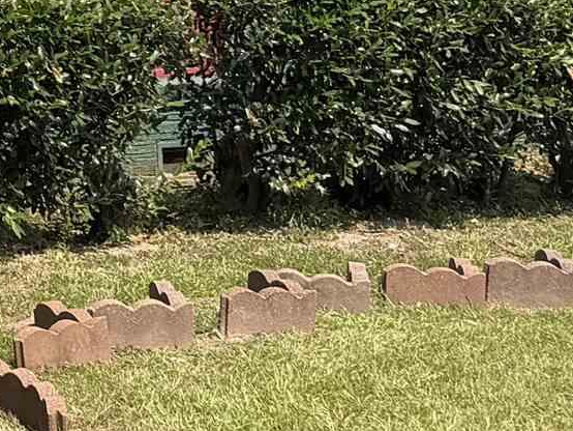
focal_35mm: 133
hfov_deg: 12.6
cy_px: -371
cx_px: -661
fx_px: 2203
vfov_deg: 10.4
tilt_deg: +4.3
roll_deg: -0.1
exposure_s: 1/4405
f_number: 1.78
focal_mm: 6.76
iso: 80
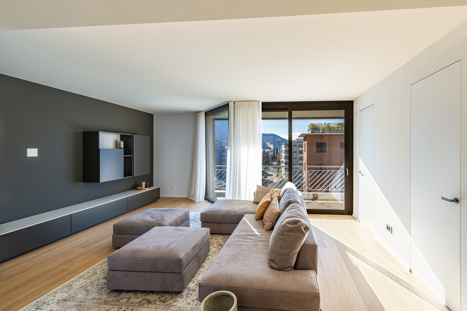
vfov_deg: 81.2
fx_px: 182
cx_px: 234
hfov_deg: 104.3
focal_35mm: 14
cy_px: 156
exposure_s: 1/13
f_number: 9
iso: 100
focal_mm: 14
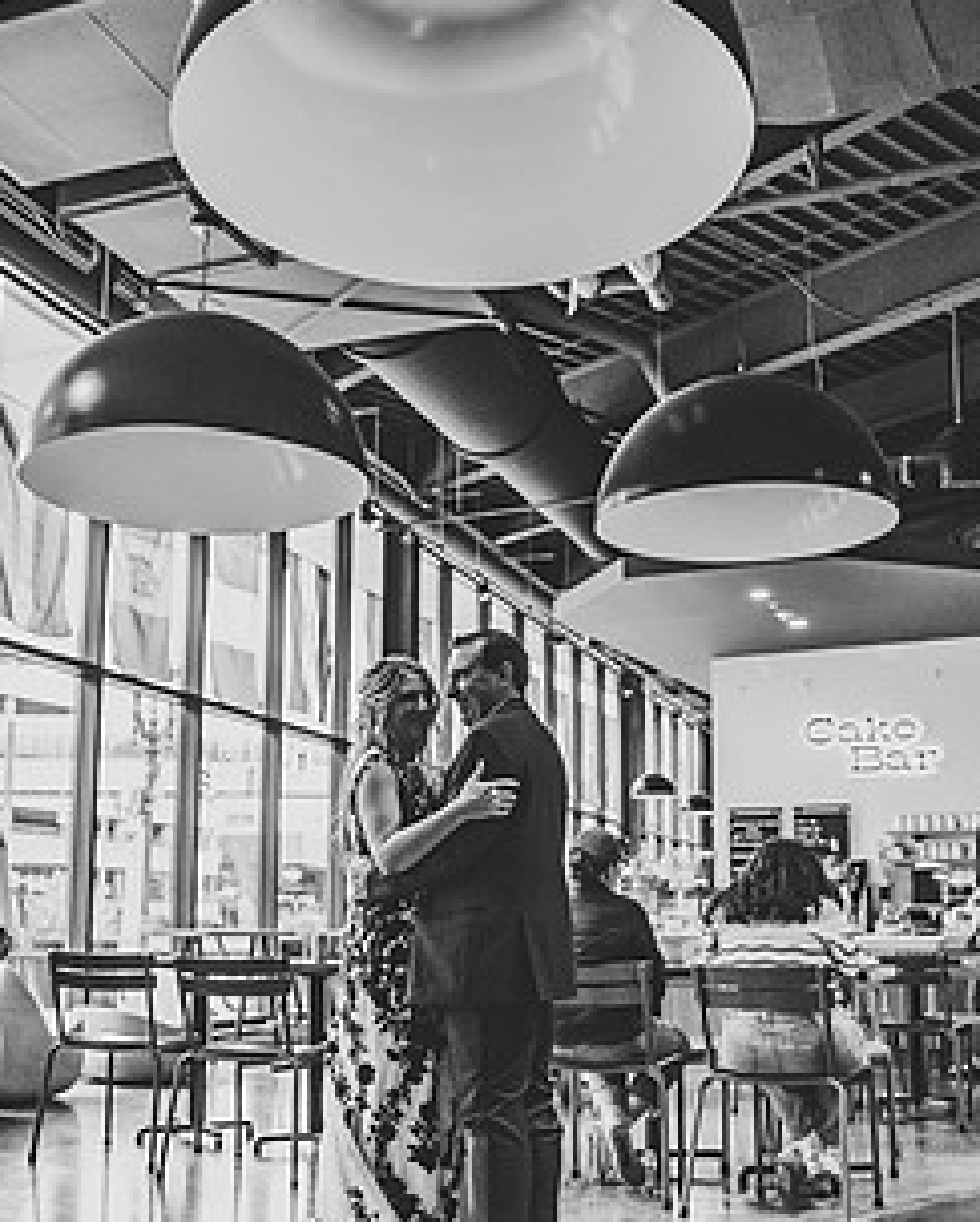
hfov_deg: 38.3
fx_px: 1412
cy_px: 722
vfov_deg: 46.6
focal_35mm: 39
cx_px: 452
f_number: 2.8
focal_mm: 28
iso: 5000
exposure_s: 1/1600
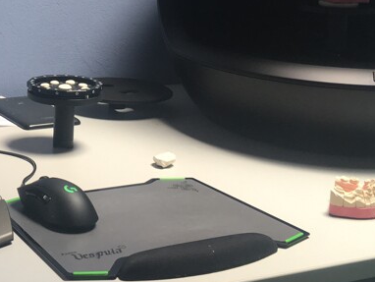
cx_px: -6
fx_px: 813
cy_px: 25
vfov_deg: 19.3
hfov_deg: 24.7
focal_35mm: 75
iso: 32
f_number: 2.2
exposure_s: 1/50
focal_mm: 4.15
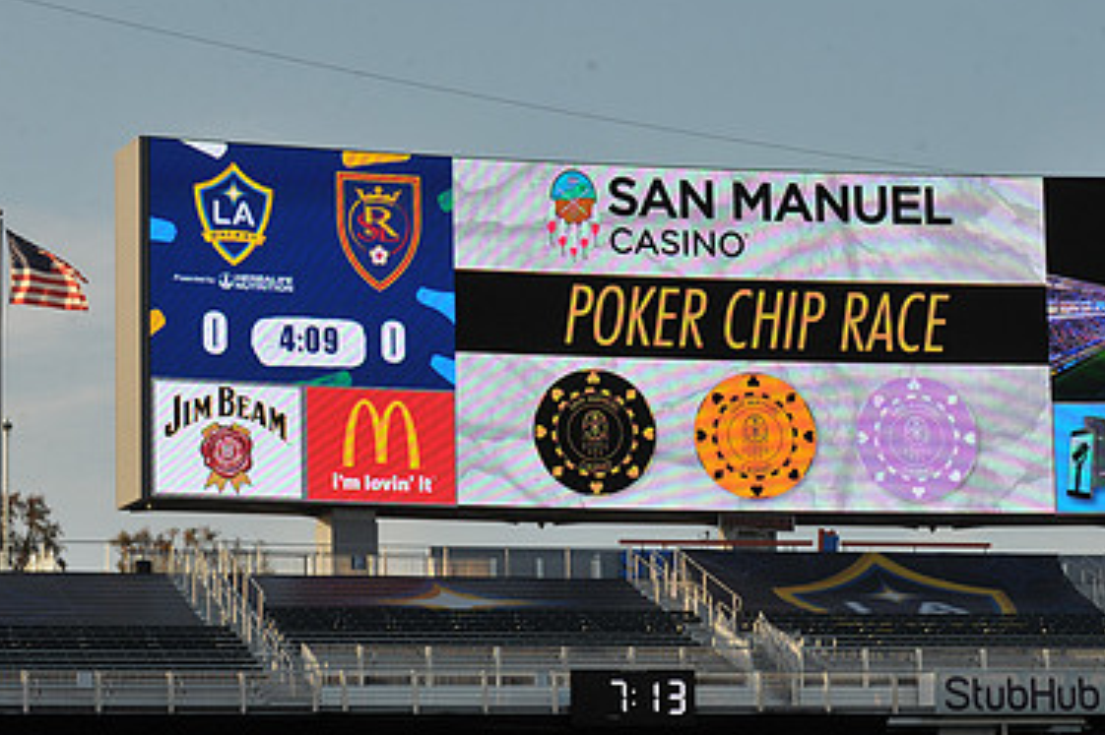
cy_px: 407
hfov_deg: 13.5
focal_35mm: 152
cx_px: 715
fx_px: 4663
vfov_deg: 9.0
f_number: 11
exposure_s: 1/500
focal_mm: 98
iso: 400
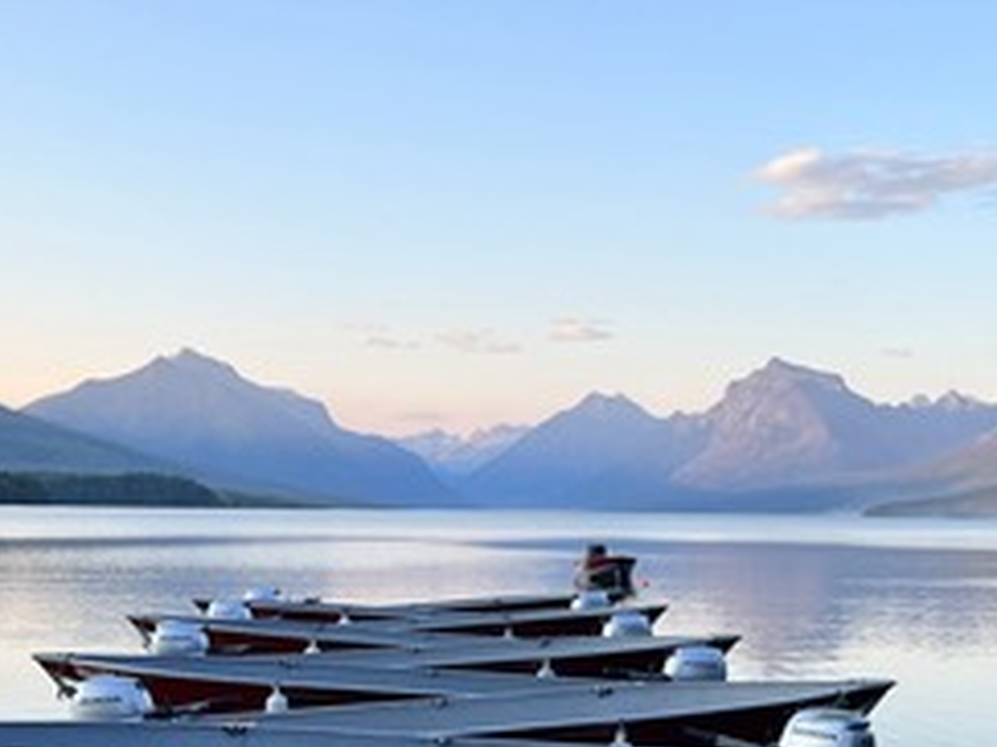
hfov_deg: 32.1
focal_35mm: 60
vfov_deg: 24.1
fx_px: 1727
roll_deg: -0.9
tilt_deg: -1.7
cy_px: 562
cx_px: 570
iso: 50
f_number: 1.5
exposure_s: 1/775
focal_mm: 5.7
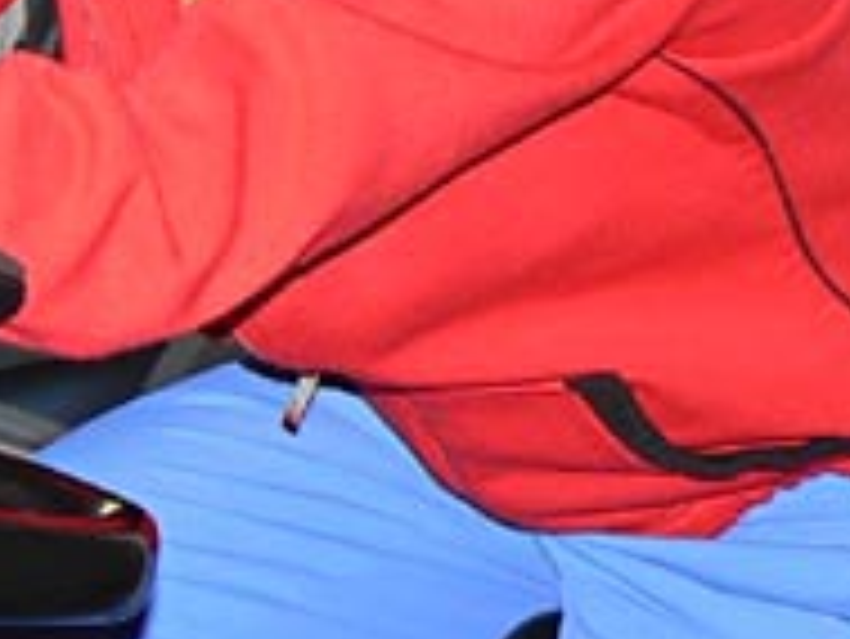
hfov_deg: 12.3
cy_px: 130
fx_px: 3735
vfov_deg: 9.7
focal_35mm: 152
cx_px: -486
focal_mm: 6
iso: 100
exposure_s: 1/60
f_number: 2.8
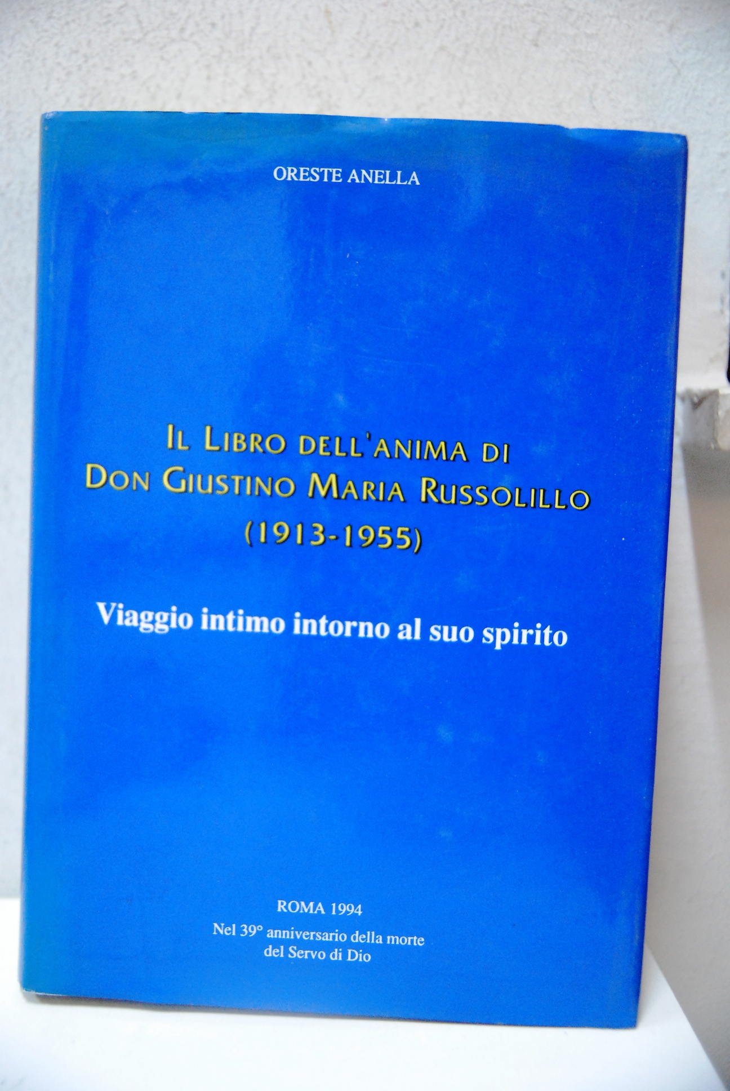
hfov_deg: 33.1
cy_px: 546
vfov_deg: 47.9
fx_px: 1228
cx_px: 365
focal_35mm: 40
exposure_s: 1/60
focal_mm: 27
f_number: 2.8
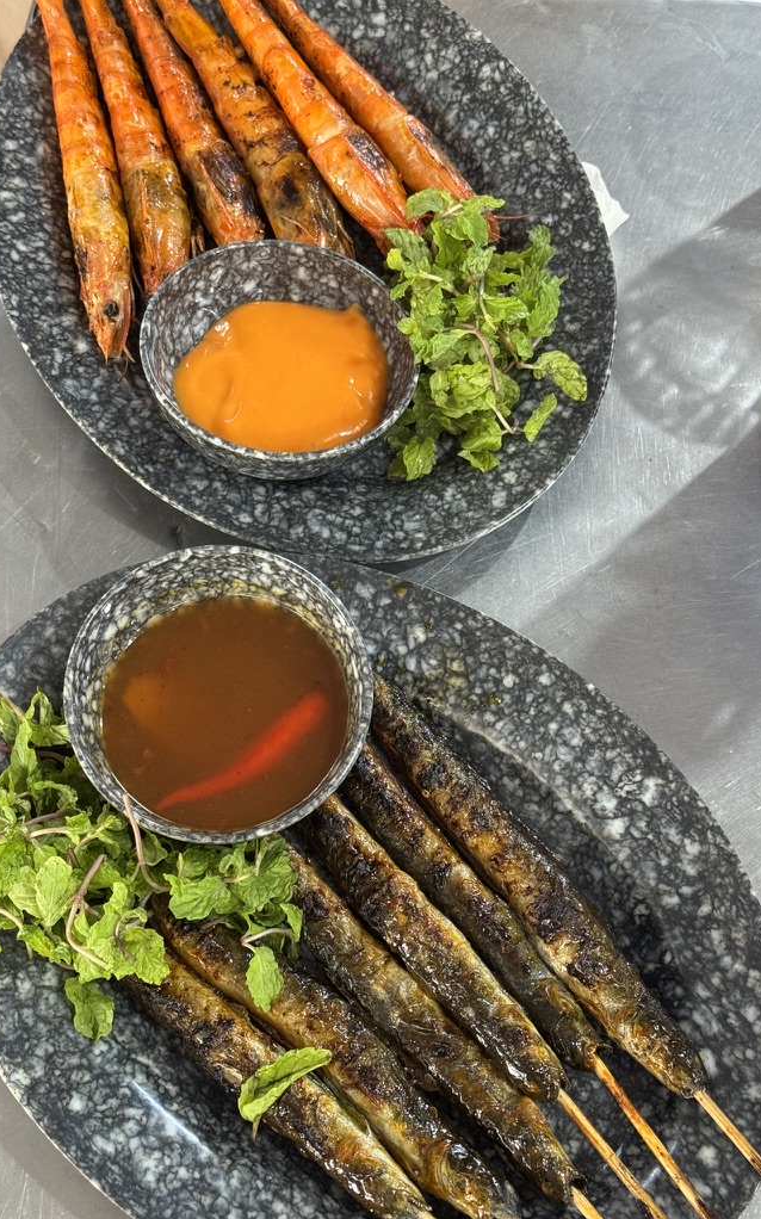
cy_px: 610
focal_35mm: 51
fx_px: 1694
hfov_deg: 25.3
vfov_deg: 39.6
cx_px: 329
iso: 320
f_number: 1.78
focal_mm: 6.76
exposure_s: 1/40
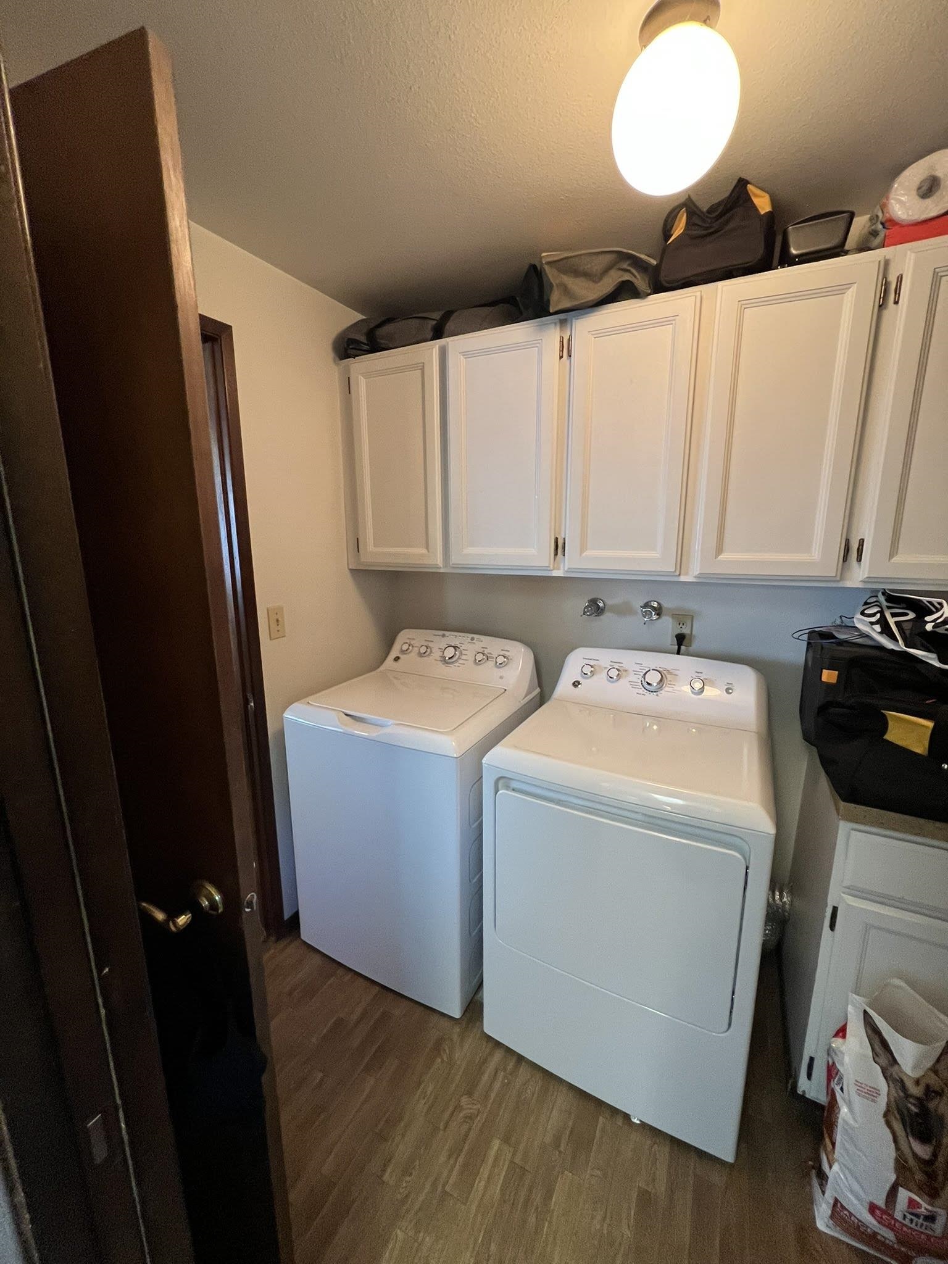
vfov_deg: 106.2
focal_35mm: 13
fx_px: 475
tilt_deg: -12.4
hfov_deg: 89.9
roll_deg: +0.2
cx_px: 474
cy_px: 632
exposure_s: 1/60
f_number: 1.8
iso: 320
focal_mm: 1.57
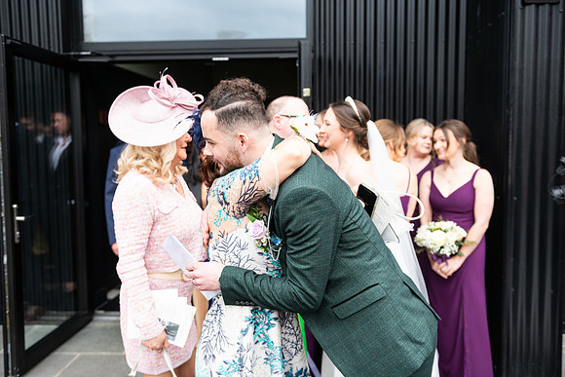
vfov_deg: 37.9
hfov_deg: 54.4
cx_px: 282
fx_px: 549
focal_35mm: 35
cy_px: 188
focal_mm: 35
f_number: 3.5
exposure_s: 1/200
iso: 125
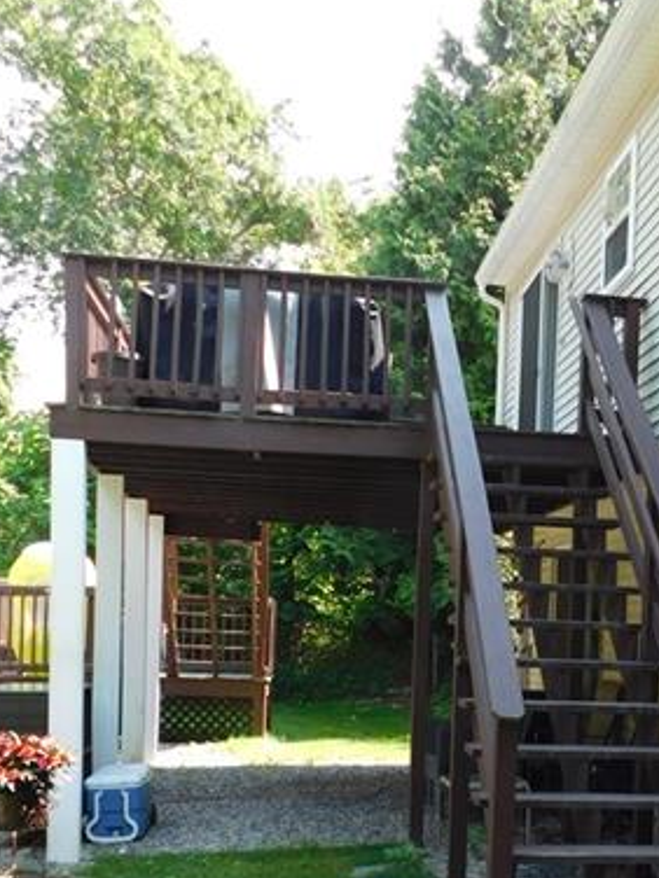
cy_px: 677
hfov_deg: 30.4
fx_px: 1193
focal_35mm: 47
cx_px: 486
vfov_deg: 39.2
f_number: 3
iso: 125
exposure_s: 1/200
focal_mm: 4
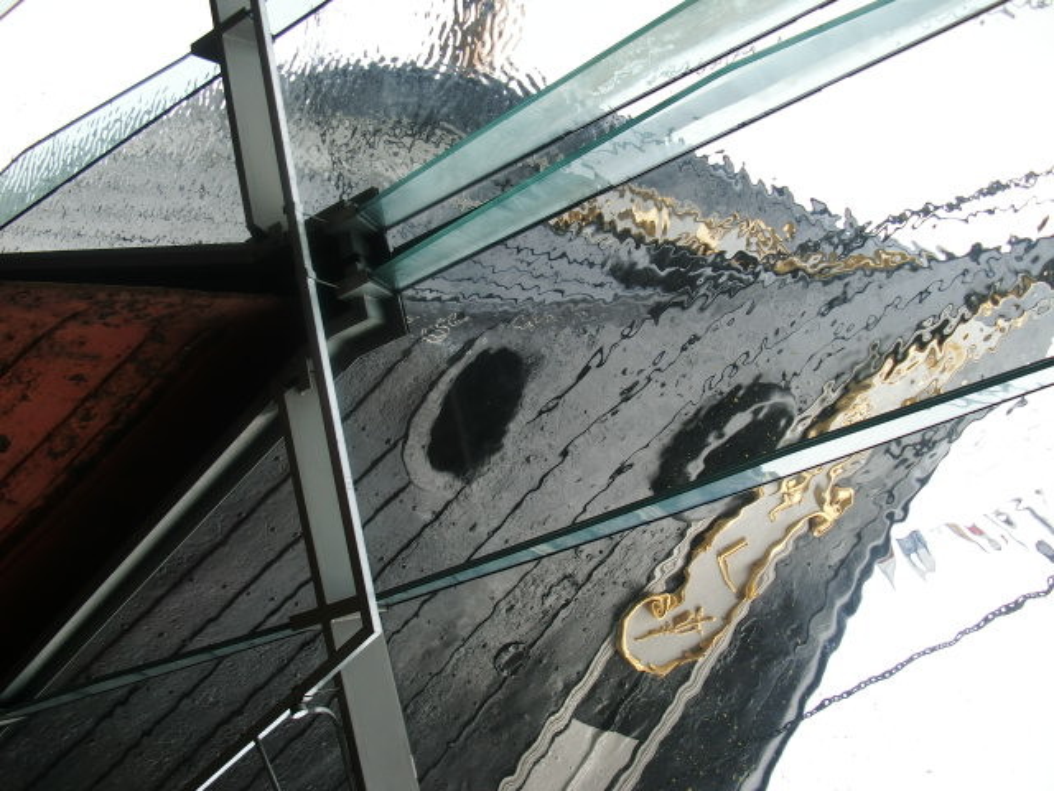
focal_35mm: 36
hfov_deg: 51.4
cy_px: 396
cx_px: 527
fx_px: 1096
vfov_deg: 39.7
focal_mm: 6.3
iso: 64
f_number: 2.8
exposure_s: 1/125
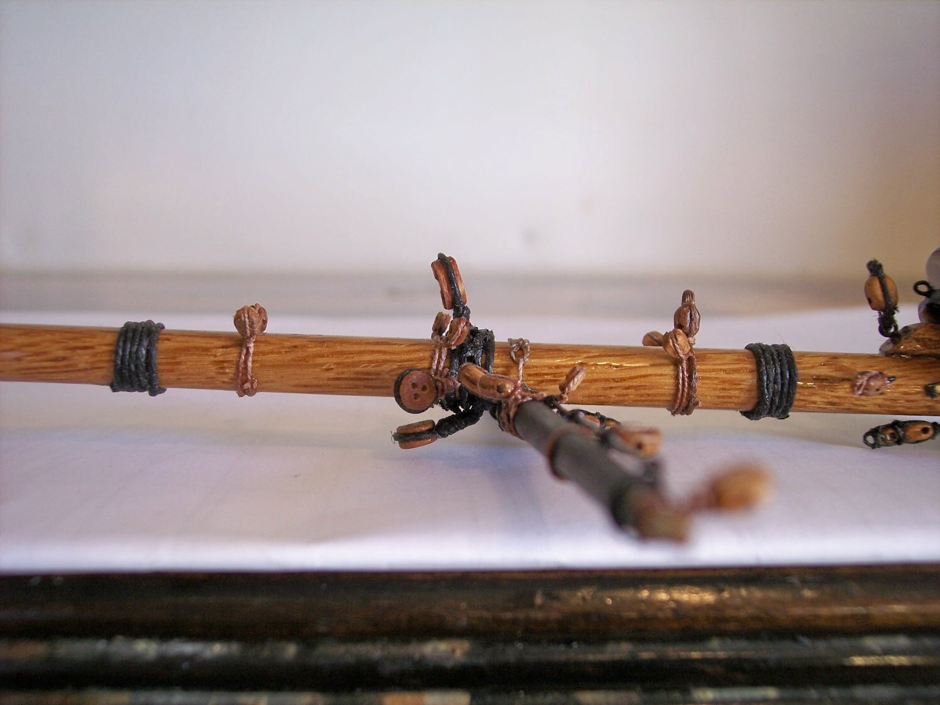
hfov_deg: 47.9
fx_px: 1059
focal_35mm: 39
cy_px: 352
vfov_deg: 36.8
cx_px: 470
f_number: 3.4
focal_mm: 8
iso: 100
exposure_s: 1/30
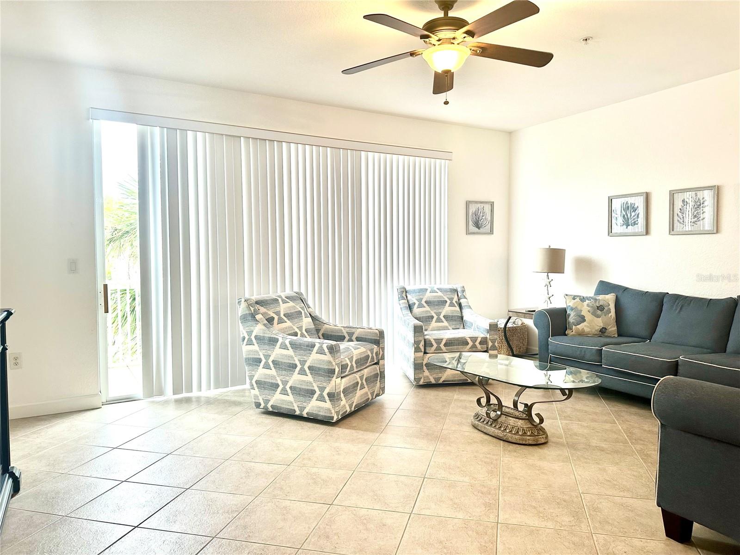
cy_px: 278
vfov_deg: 56.8
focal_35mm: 24
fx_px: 513
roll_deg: +0.4
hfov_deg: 71.6
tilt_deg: -2.1
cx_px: 370
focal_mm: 6.86
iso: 125
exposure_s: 1/120
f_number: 1.78
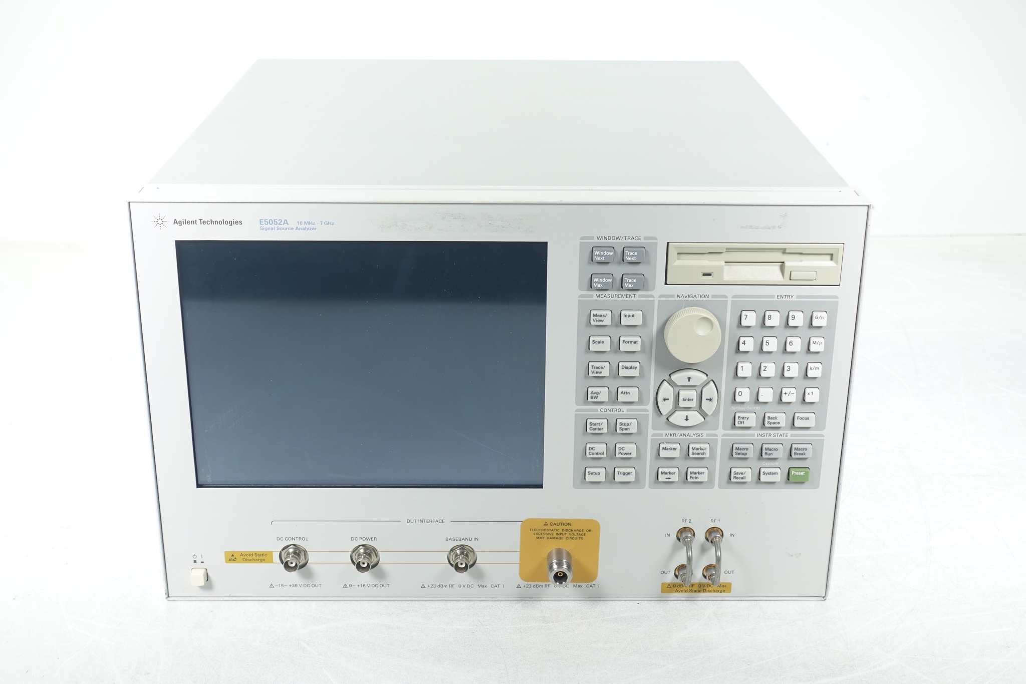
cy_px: 342
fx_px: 1396
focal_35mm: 49
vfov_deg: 27.5
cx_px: 513
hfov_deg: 40.3
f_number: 3.5
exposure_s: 1/80
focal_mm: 17.9
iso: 125
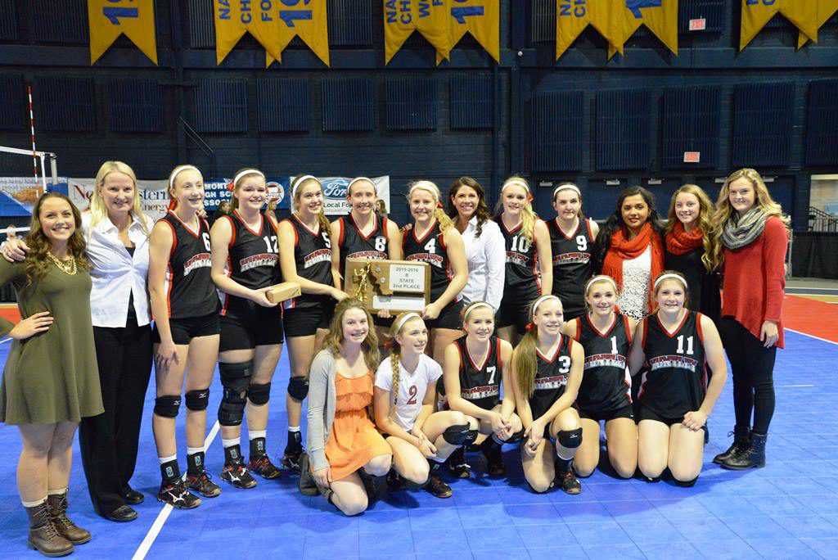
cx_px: 419
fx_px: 792
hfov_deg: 55.8
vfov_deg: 38.9
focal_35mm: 34
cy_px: 280
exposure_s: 1/160
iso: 6400
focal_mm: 34
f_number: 6.3
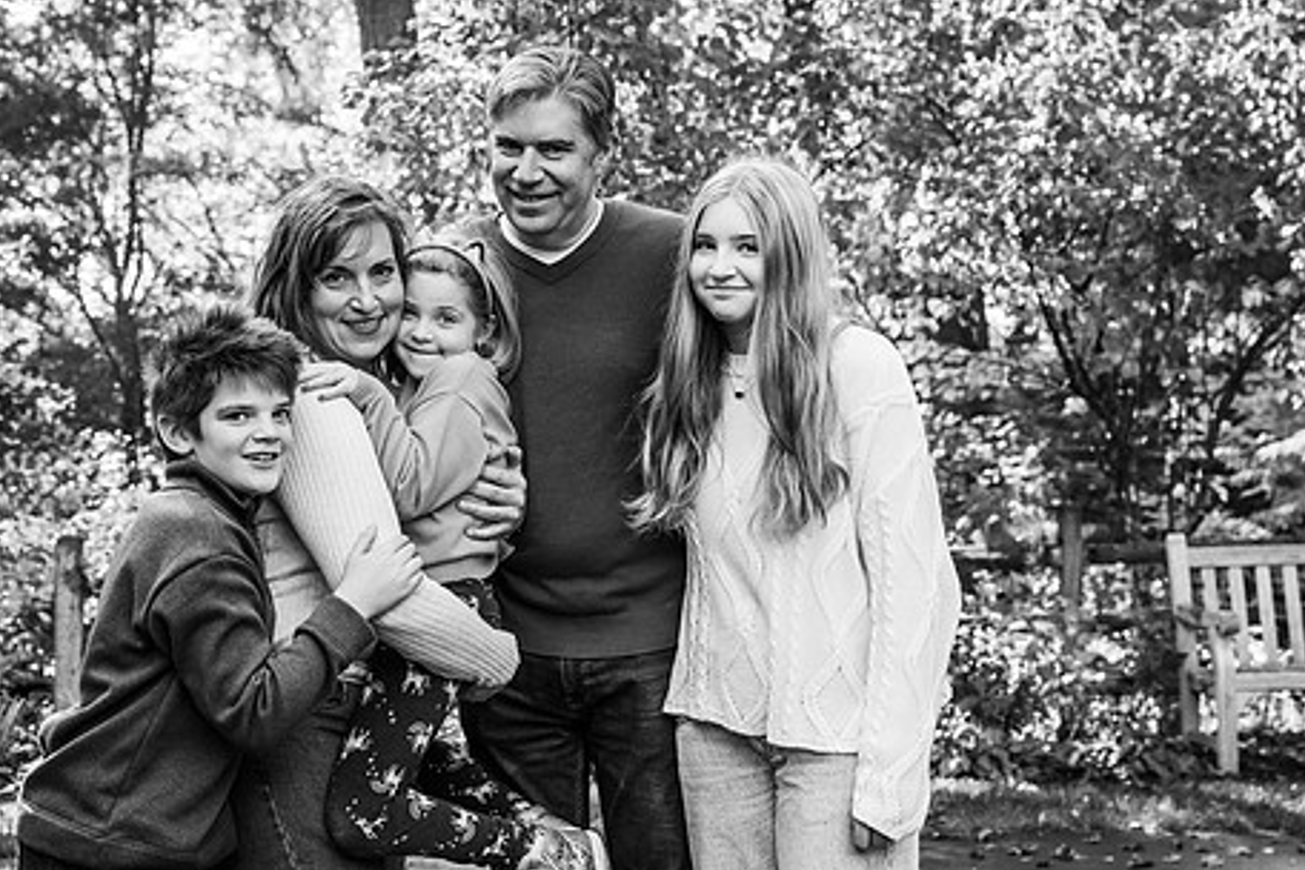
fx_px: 2574
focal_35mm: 71
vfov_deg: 19.2
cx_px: 566
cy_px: 338
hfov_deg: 28.4
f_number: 5
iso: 400
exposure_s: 1/250
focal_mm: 51
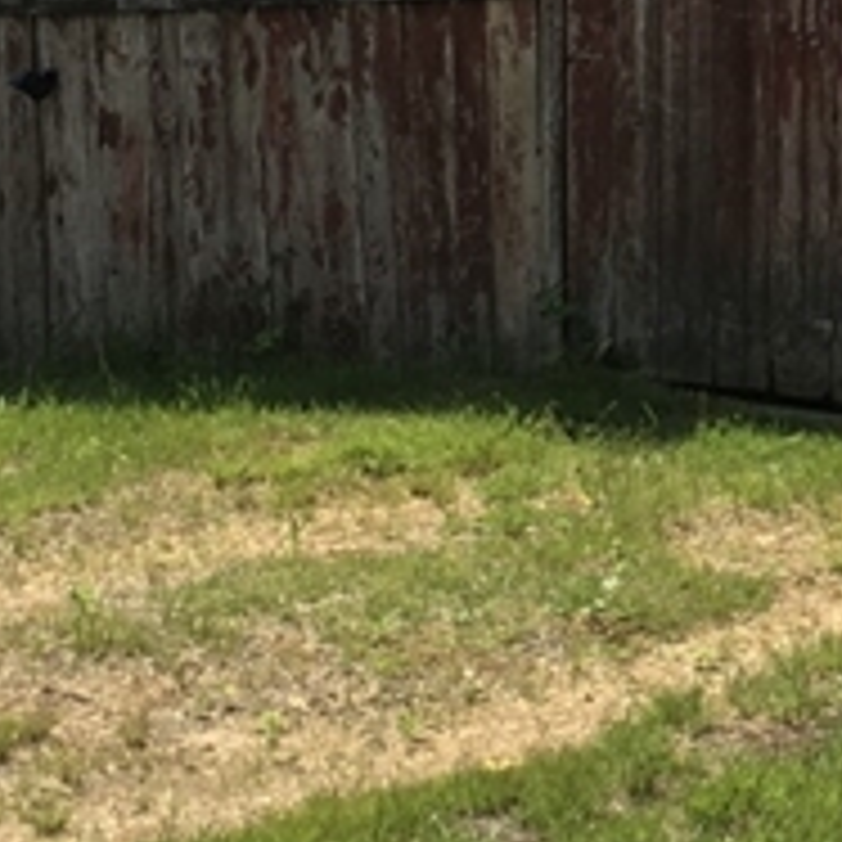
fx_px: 3853
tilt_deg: +2.2
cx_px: 1045
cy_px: -189
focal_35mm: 140
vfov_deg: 12.2
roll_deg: +0.5
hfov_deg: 12.2
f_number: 2.2
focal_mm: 4.15
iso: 25
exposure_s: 1/1282
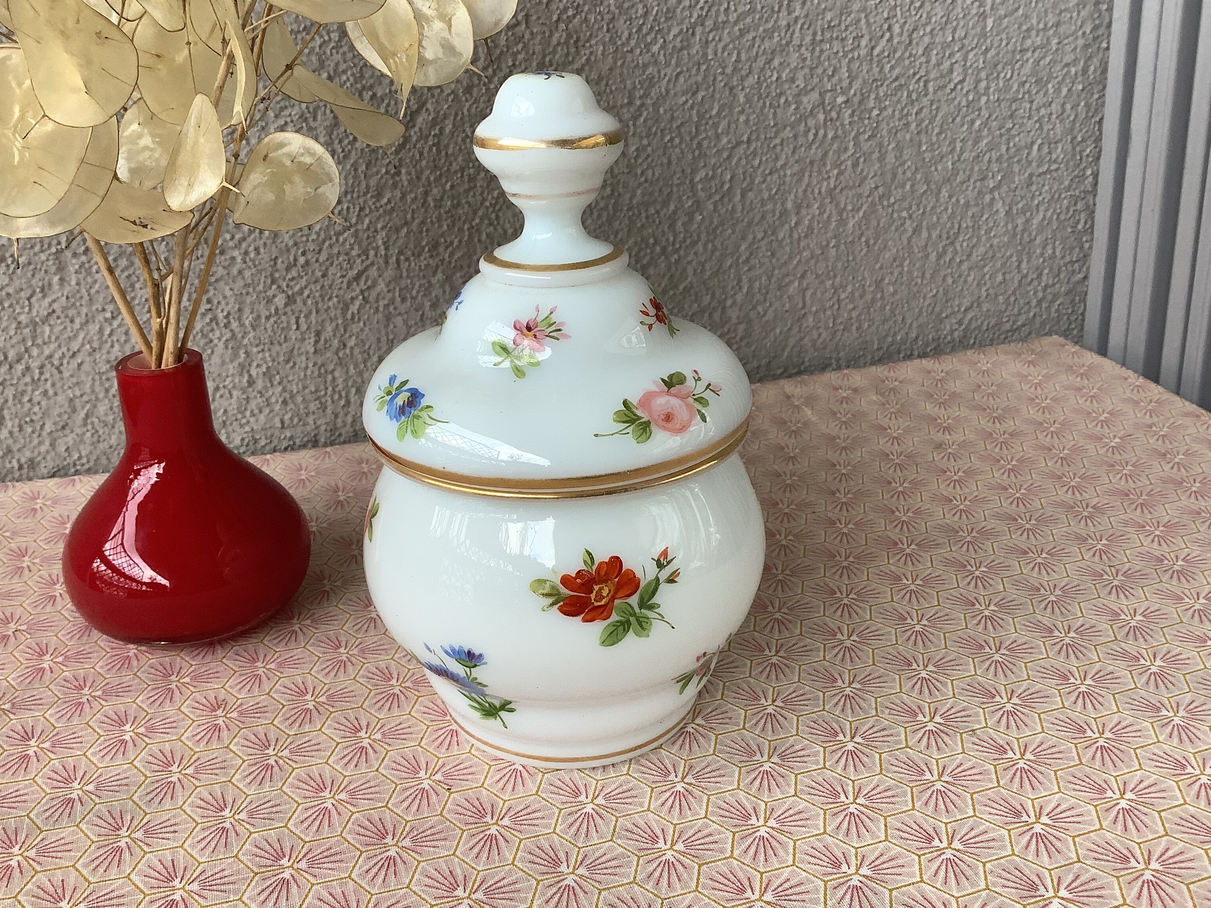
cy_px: 437
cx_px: 592
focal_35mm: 33
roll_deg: +2.3
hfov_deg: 55.3
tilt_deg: -20.7
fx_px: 1155
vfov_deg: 42.9
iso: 50
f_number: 2.4
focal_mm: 3.3
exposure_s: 1/120
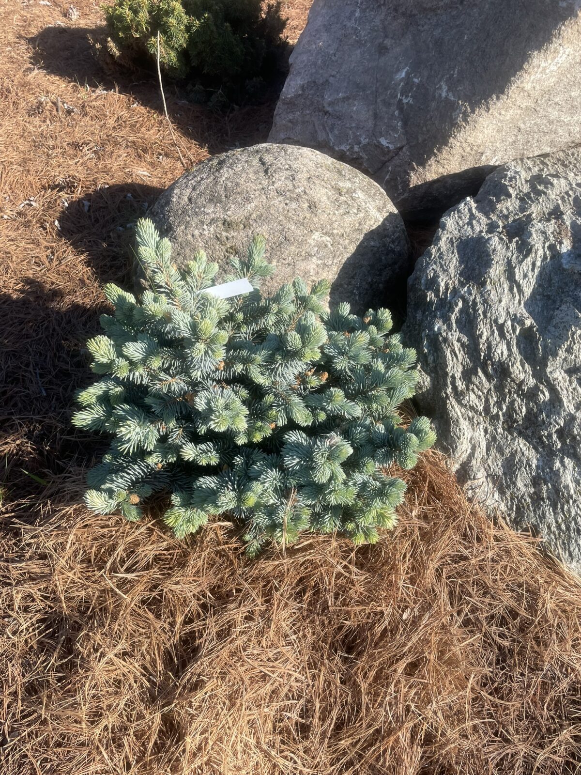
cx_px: 290
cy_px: 388
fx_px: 582
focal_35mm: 26
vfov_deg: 67.3
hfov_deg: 53.1
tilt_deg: -46.0
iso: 32
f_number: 1.6
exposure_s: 1/1490
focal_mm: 4.2
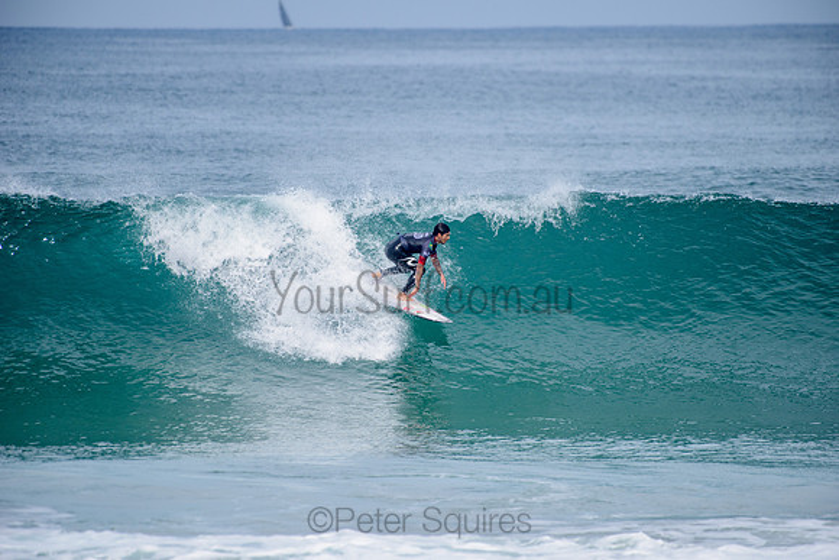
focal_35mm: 500
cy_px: 280
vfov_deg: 2.8
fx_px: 11655
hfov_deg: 4.1
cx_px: 420
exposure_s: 1/2000
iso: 250
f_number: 5.6
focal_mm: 500
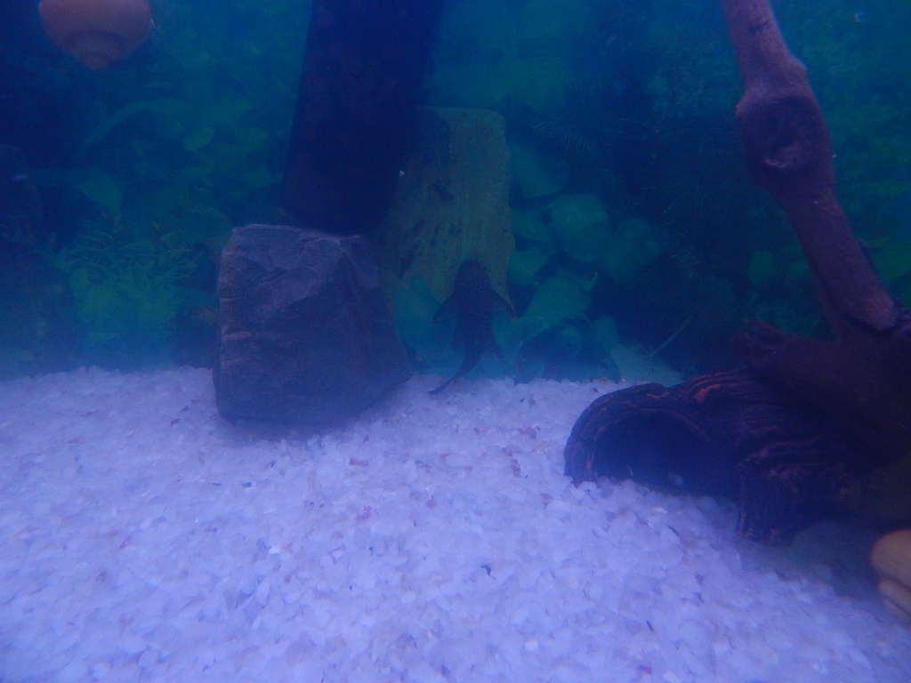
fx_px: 605
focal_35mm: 23
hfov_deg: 73.9
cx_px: 456
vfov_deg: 58.9
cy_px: 342
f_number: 3
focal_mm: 4
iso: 400
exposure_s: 1/15
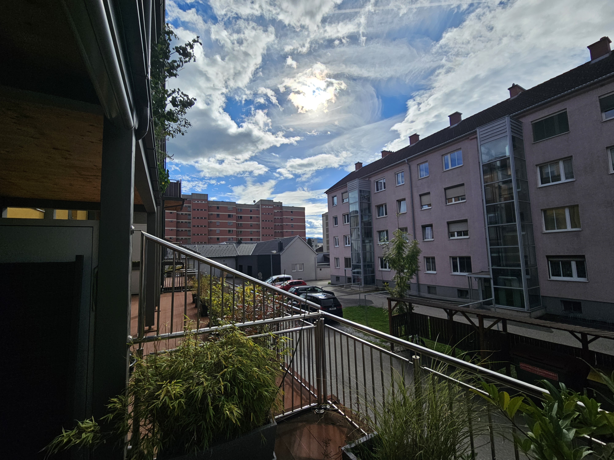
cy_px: 230
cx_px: 307
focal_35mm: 13
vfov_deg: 89.9
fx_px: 231
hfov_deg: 106.2
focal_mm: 2.2
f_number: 2.2
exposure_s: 1/3540
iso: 50
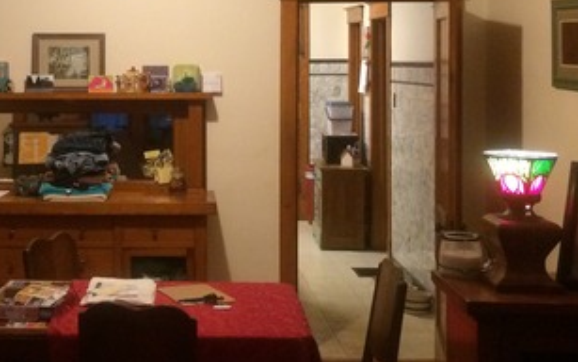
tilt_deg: -1.1
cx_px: 147
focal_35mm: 64
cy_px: 70
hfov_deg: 31.4
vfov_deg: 20.1
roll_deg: +1.6
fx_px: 1008
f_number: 2.2
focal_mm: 4.15
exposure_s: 1/17
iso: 320
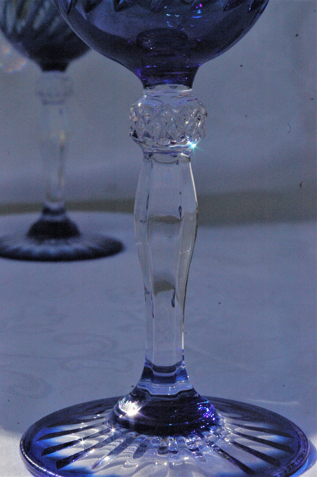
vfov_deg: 49.6
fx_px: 516
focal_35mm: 39
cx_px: 158
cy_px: 238
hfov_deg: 34.1
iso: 1600
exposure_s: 1/1000
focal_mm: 26
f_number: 13
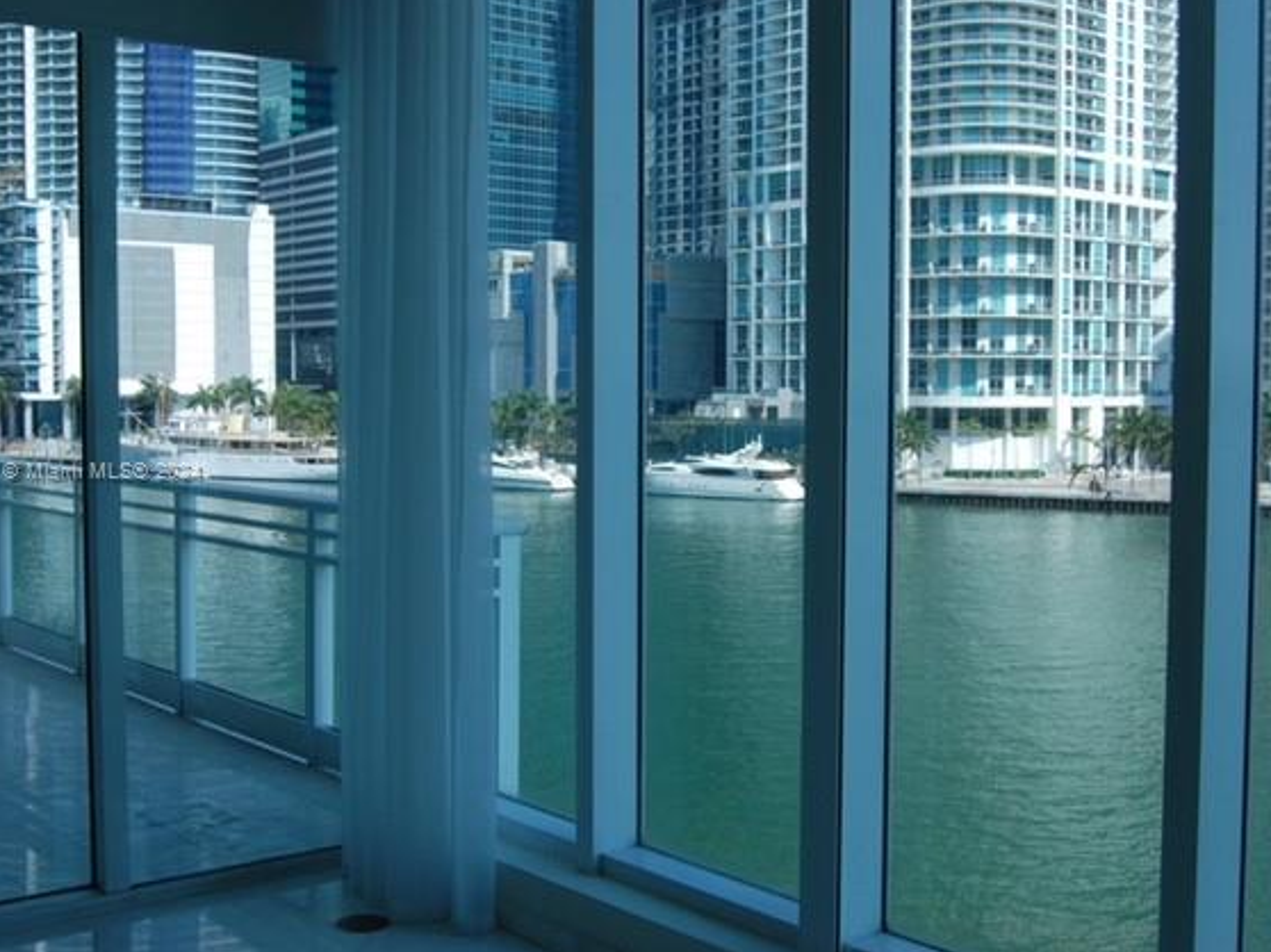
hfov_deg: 43.9
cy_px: 474
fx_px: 1578
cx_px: 615
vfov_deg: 33.6
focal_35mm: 43
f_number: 9
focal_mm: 26
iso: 200
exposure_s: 1/320
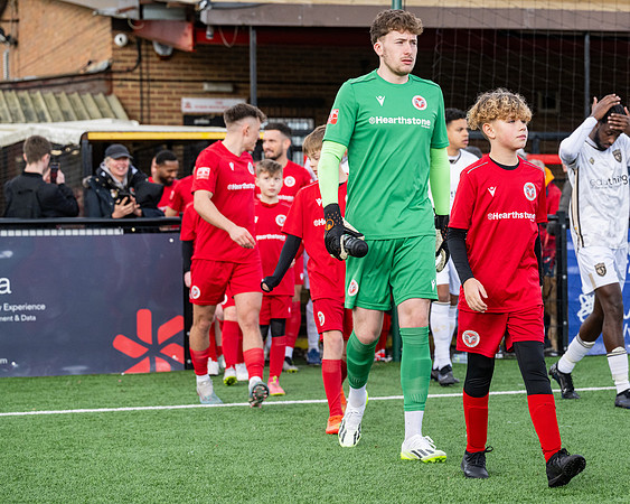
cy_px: 248
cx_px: 445
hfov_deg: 18.7
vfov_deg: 15.1
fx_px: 1904
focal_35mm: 102
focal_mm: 77
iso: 800
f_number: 4
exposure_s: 1/1600
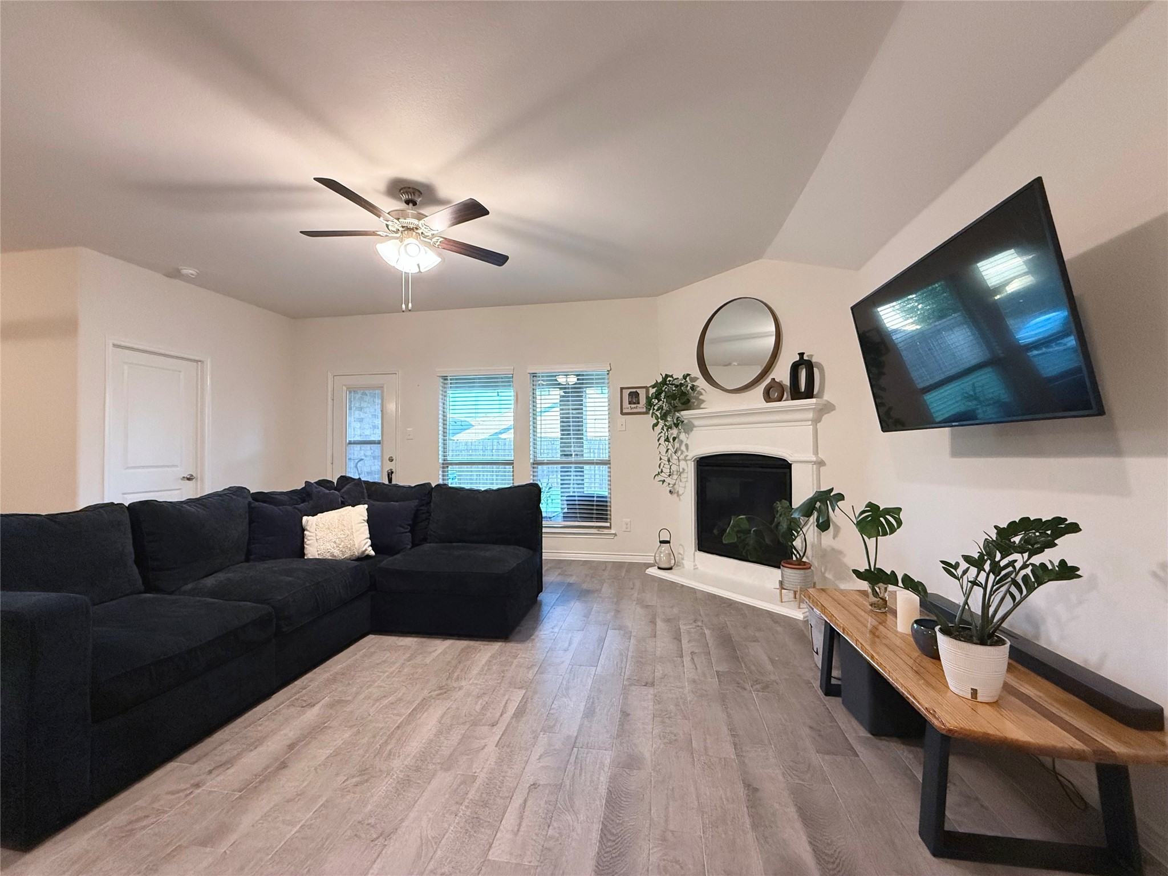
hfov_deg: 102.1
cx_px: 584
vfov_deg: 85.7
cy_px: 438
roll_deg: -0.1
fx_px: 472
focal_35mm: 14
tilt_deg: +3.7
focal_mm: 2.22
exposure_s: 1/120
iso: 640
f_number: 2.2
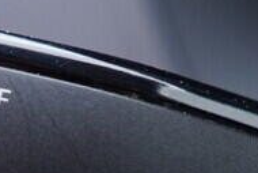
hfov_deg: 7.5
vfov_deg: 5.0
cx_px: -37
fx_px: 1958
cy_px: 166
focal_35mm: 273
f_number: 2.8
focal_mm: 24
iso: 250
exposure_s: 1/40
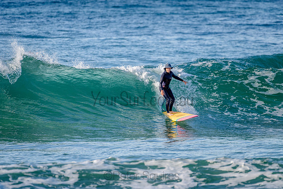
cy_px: 80
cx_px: 167
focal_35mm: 613
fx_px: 4819
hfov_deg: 3.4
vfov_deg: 2.2
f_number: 5.6
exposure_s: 1/1600
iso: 280
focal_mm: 500
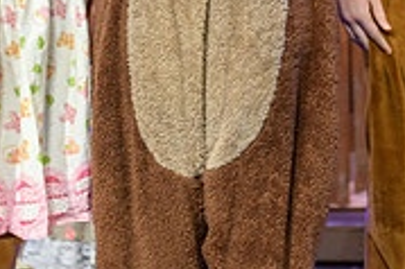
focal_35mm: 285
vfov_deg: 4.8
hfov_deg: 7.2
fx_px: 3203
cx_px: 286
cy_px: -217
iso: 1000
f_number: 3.2
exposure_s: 1/100
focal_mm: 70
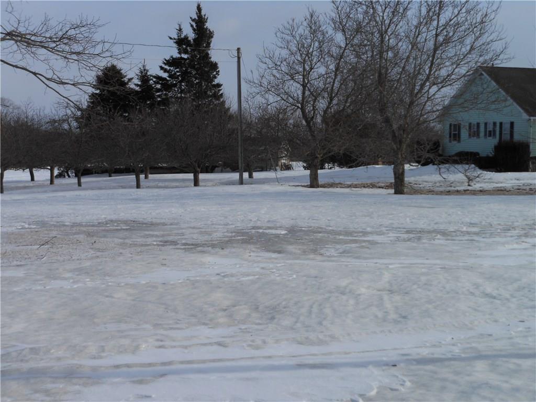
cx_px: 268
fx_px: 836
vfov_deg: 27.0
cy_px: 201
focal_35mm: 54
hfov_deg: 35.5
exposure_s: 1/1000
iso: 80
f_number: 4.9
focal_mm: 9.6
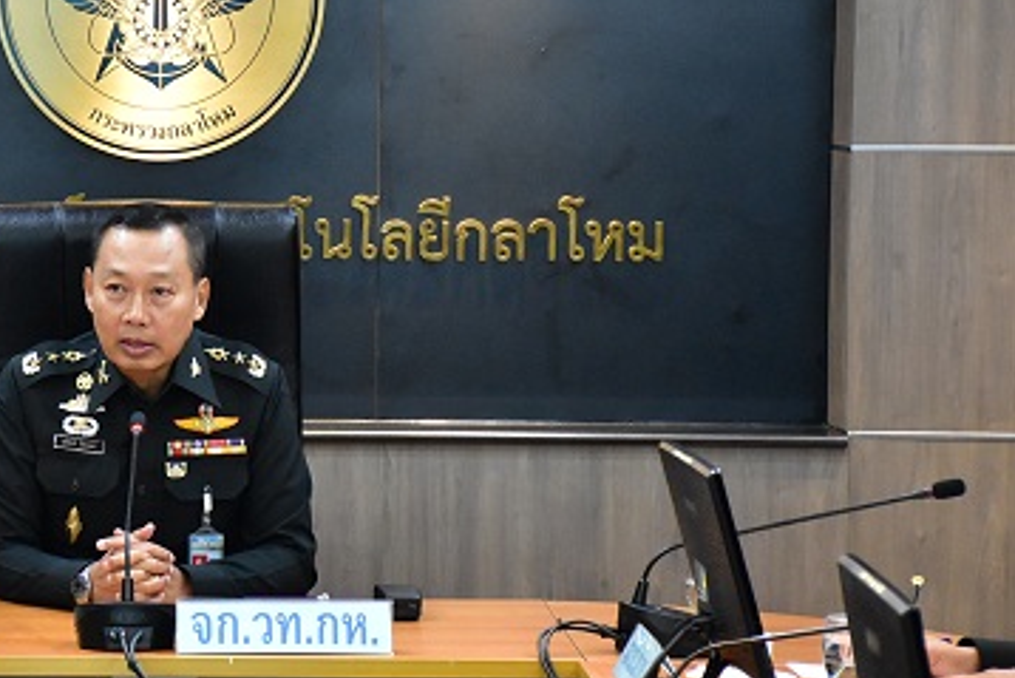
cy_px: 282
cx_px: 176
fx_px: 4964
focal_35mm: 176
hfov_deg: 11.6
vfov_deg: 7.8
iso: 4000
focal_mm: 70
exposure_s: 1/60
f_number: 5.6
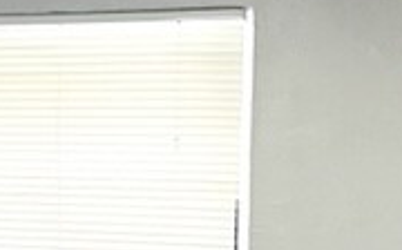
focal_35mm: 98
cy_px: 181
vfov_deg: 13.3
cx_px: 22
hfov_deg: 20.7
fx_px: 1072
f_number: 1.5
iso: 80
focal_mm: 5.7
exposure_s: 1/60
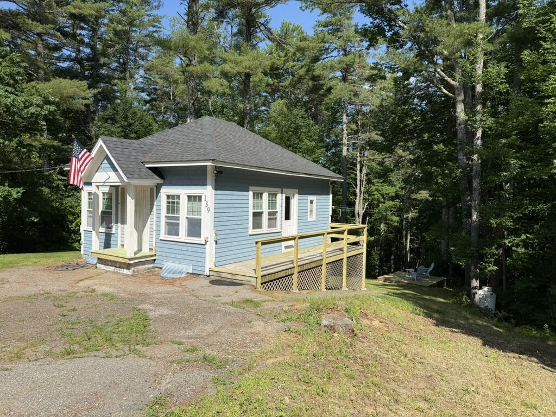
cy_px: 208
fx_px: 385
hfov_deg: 71.6
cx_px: 278
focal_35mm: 24
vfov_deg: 56.8
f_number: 1.78
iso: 80
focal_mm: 6.76
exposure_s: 1/3953
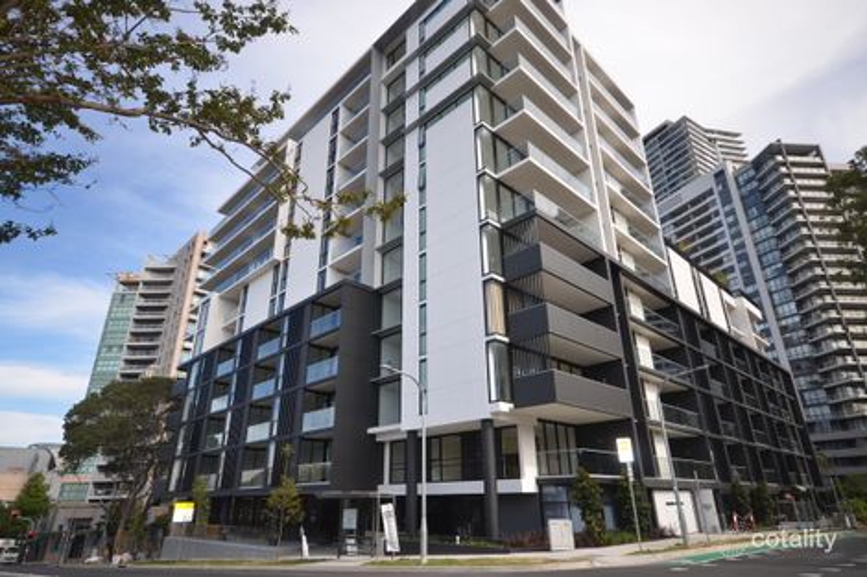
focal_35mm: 21
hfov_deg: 81.2
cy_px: 288
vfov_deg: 59.5
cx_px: 434
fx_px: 506
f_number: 5
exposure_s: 1/250
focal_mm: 14
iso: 100
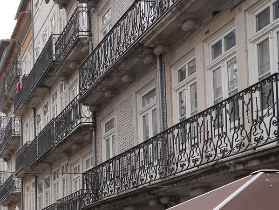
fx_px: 621
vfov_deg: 18.6
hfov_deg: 22.9
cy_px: 210
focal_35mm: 77
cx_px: -70
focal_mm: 24
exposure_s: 1/100
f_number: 10
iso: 100
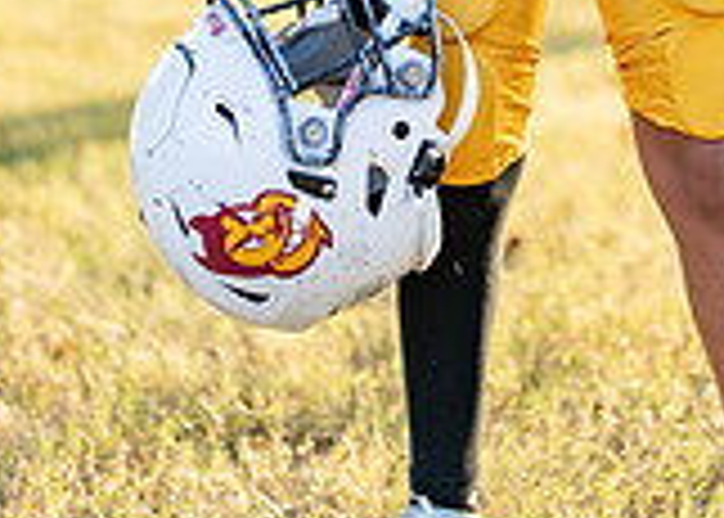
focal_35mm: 205
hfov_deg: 9.8
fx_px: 4215
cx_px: 569
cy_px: -257
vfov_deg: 6.9
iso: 100
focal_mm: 50
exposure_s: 1/1250
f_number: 1.2
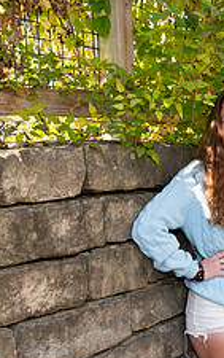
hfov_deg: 19.6
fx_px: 614
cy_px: 301
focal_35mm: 63
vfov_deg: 31.4
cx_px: 256
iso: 320
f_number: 4
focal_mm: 24
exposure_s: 1/160
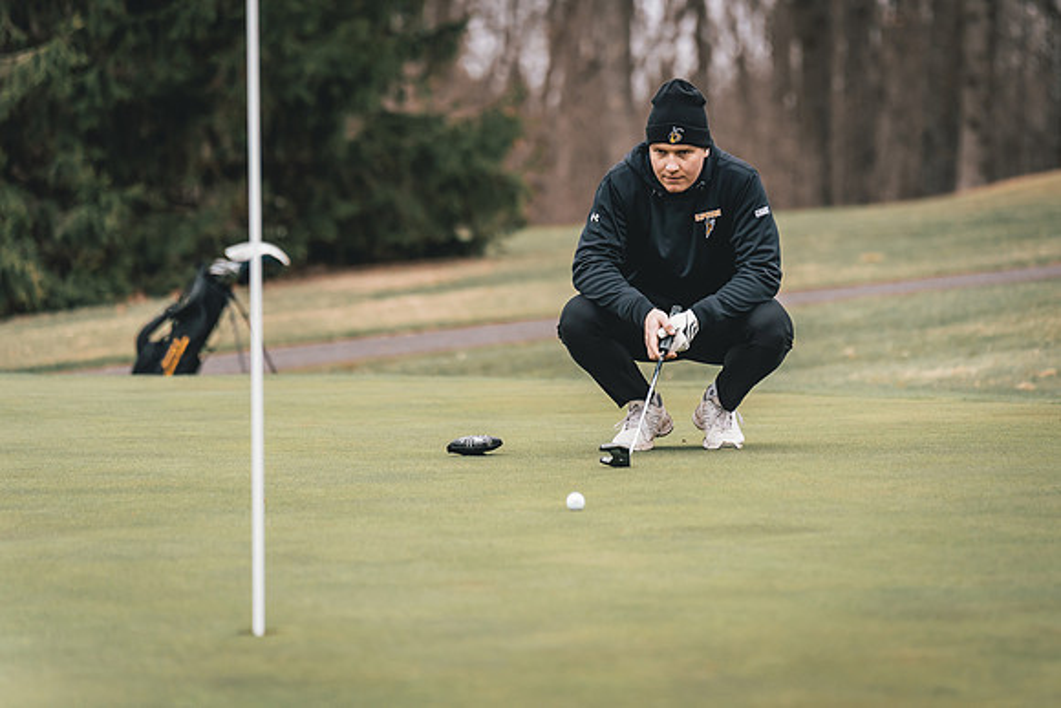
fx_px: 5821
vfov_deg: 7.0
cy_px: 275
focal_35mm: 197
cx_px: 630
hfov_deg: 10.4
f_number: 2.8
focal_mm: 150
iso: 640
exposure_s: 1/3200
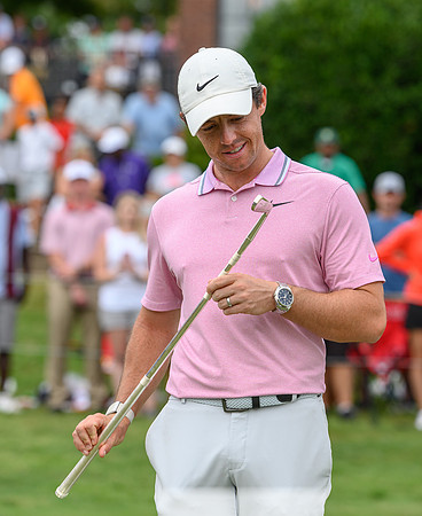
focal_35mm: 210
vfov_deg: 9.1
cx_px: 222
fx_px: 3229
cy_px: 258
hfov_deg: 7.5
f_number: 4
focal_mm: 150
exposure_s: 1/320
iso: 250
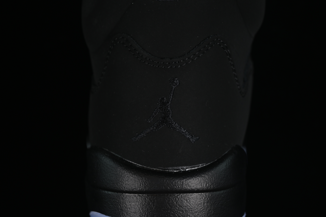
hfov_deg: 27.0
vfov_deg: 18.2
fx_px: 679
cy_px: 108
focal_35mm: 75
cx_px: 163
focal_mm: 50
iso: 160
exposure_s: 1/40
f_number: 6.3
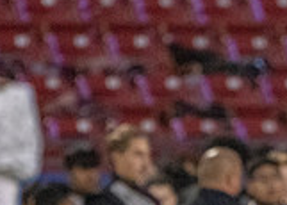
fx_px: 16628
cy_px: 301
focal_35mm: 2040
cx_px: 274
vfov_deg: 0.7
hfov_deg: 1.0
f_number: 5.6
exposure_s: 1/1250
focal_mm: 400
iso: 8000
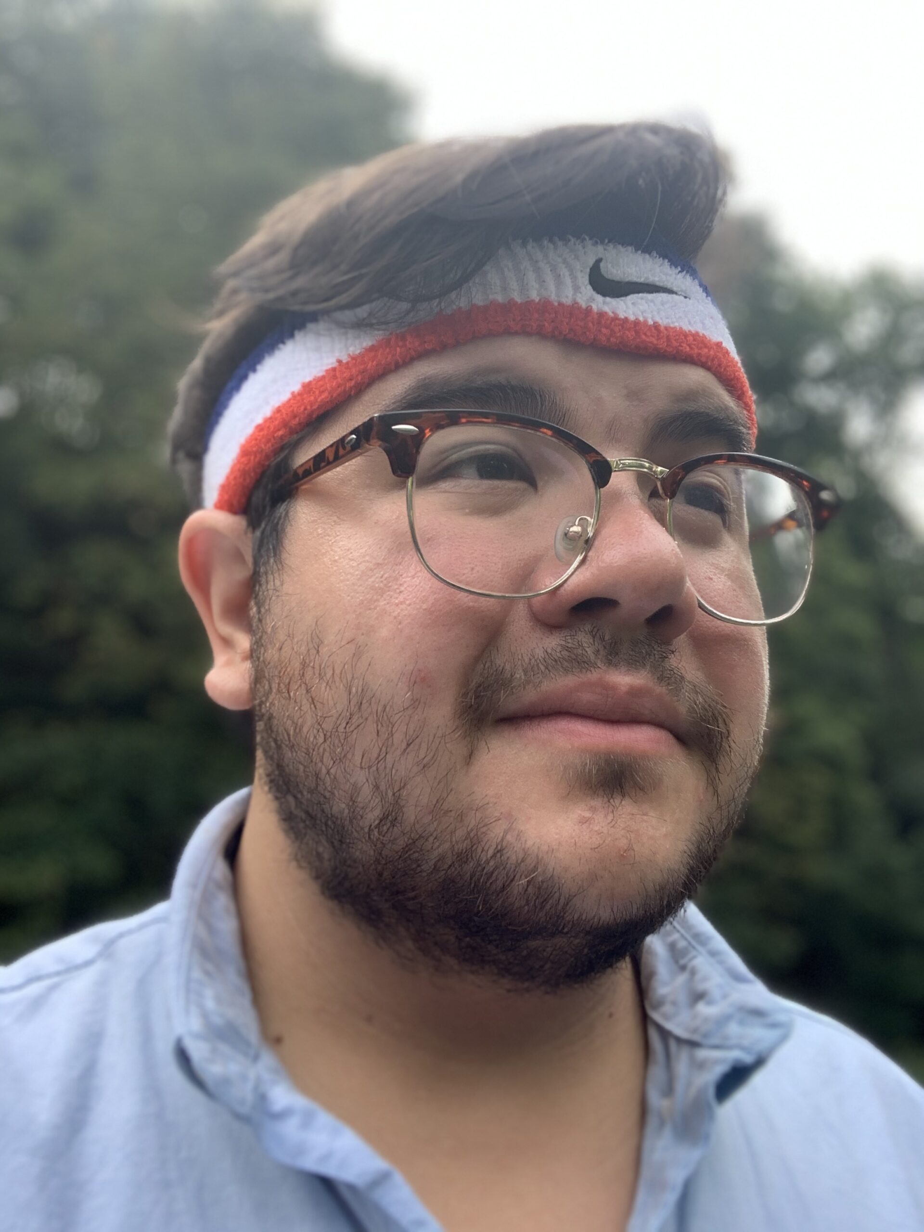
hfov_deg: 44.2
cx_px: 462
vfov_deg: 56.8
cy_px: 616
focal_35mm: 32
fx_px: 1139
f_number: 2.2
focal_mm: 2.87
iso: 16
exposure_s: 1/151
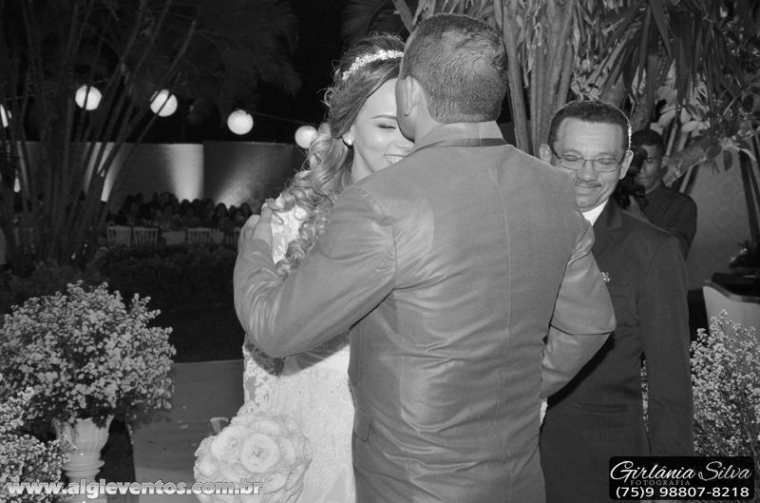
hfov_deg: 37.9
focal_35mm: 52
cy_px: 252
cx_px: 380
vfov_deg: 25.6
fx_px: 1105
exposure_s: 1/160
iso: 1000
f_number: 6.3
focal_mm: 35
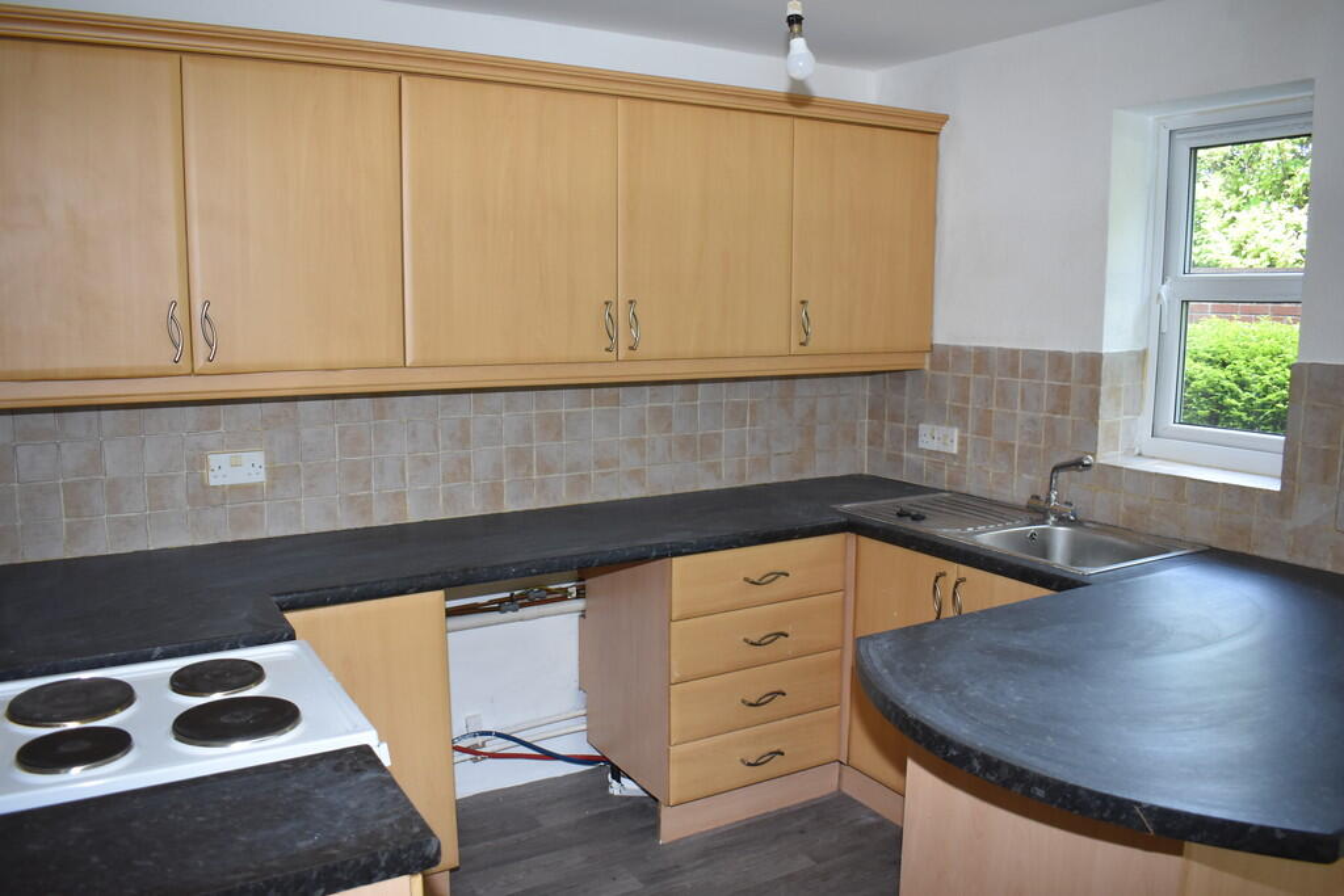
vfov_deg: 47.9
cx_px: 672
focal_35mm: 27
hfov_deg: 67.4
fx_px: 1008
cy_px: 448
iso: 900
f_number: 4
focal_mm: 18
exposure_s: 1/125
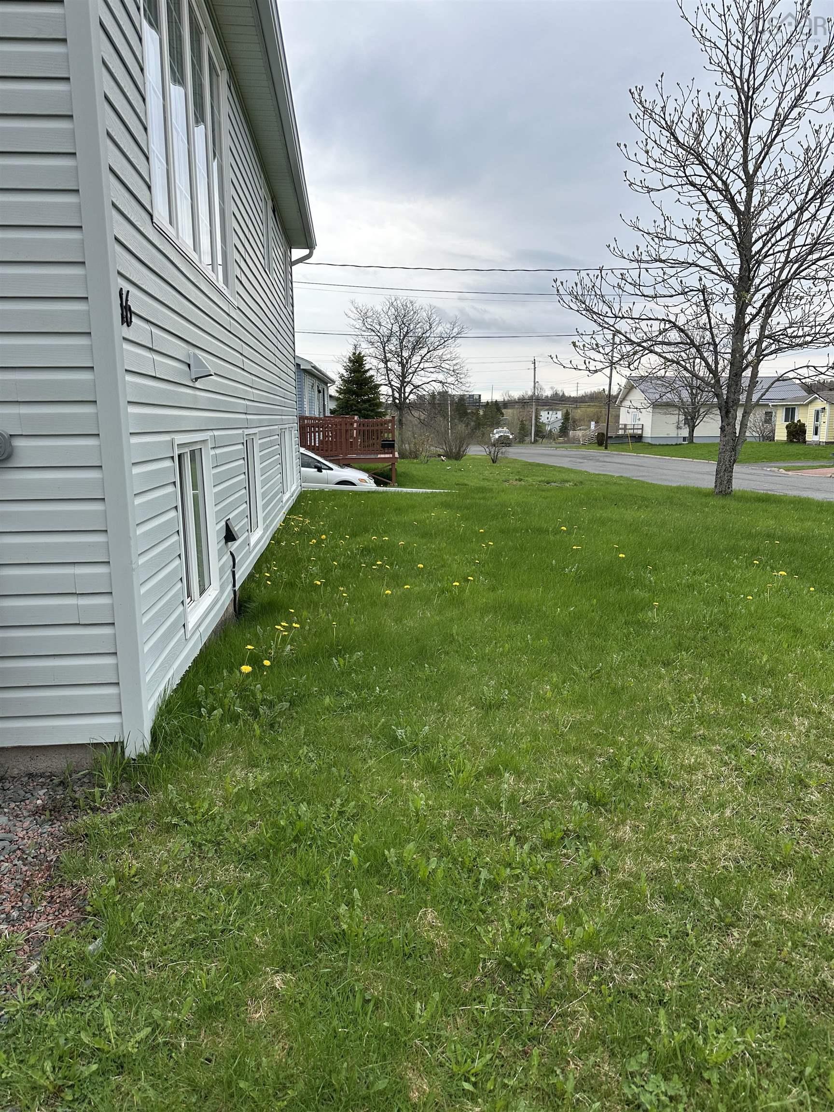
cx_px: 417
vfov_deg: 71.6
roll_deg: -0.4
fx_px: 771
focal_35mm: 24
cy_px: 556
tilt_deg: -10.6
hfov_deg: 56.8
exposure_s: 1/1495
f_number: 1.78
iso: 80
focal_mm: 6.86
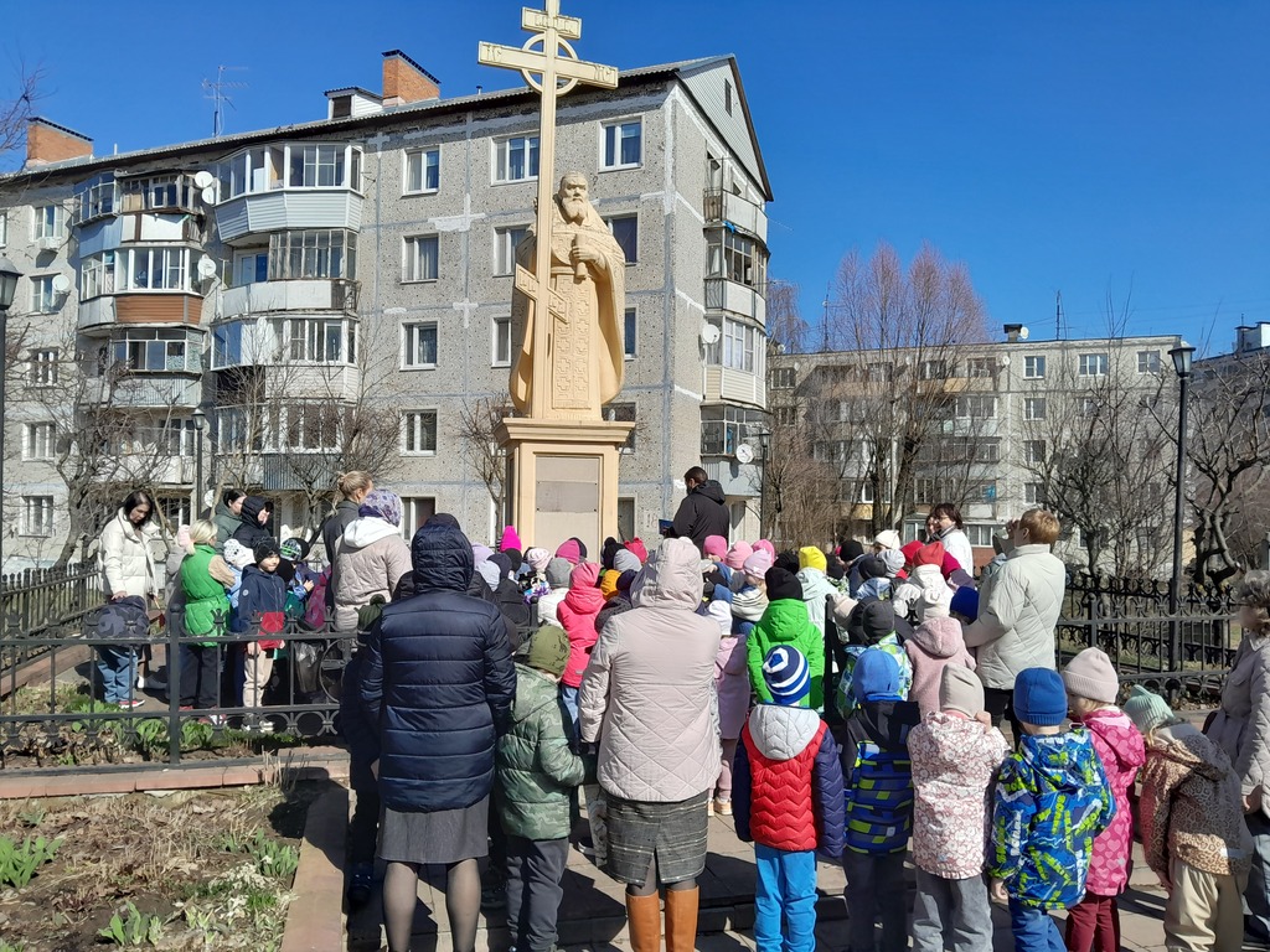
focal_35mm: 26
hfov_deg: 67.3
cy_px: 476
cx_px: 635
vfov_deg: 53.1
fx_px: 954
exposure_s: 1/786
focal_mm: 3.98
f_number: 1.8
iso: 40
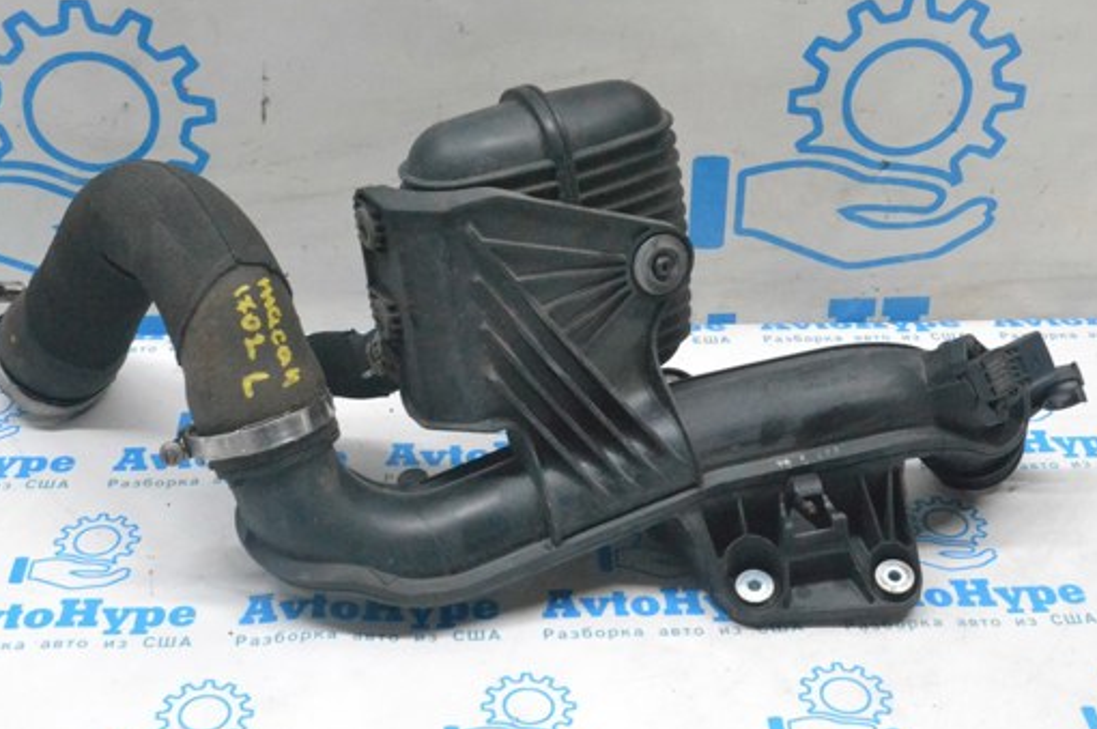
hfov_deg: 36.5
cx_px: 572
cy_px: 290
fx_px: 1663
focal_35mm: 55
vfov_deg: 24.7
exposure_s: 1/160
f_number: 10
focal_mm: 29
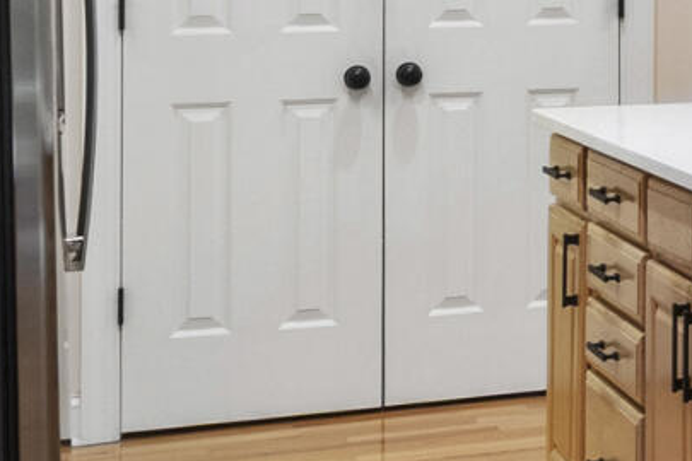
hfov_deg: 14.7
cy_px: -151
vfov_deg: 12.0
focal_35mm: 111
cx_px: 1434
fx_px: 2133
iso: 100
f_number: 8
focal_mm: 10
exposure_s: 1/1.67
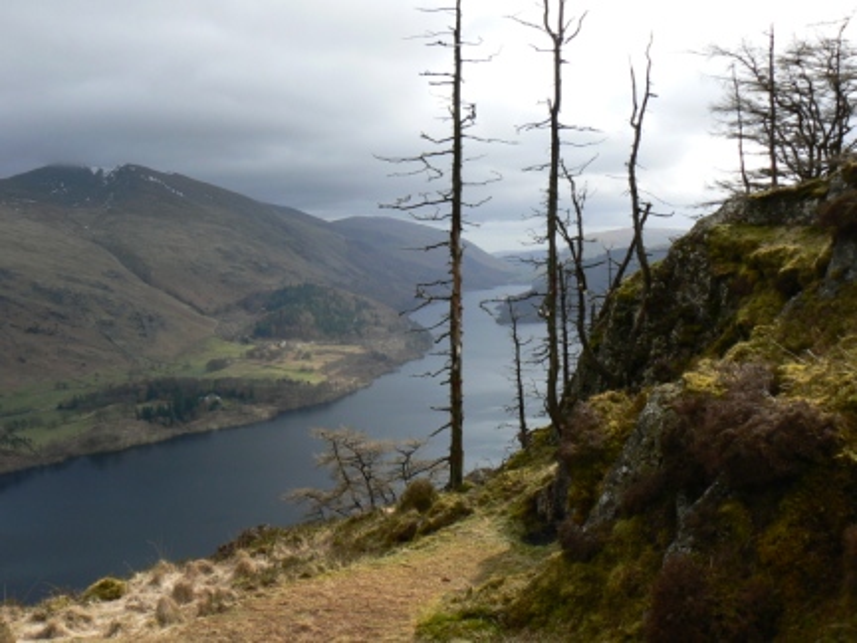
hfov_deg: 51.4
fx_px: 891
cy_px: 322
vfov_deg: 39.7
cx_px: 428
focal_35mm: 36
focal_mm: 6
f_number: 6.3
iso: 80
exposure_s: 1/400
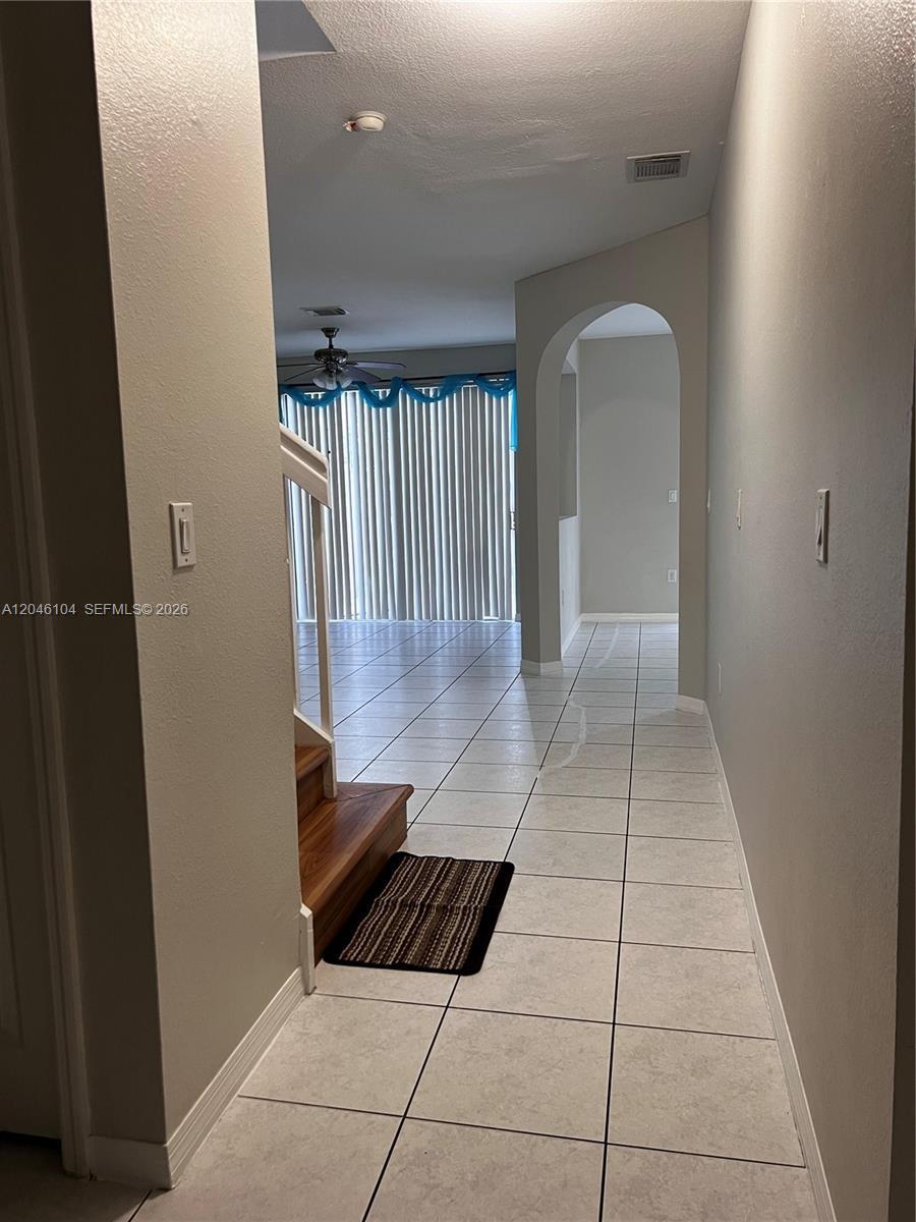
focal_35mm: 26
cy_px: 611
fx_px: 917
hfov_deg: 53.1
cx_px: 458
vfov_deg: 67.3
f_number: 1.5
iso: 125
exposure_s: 1/60
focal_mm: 5.7
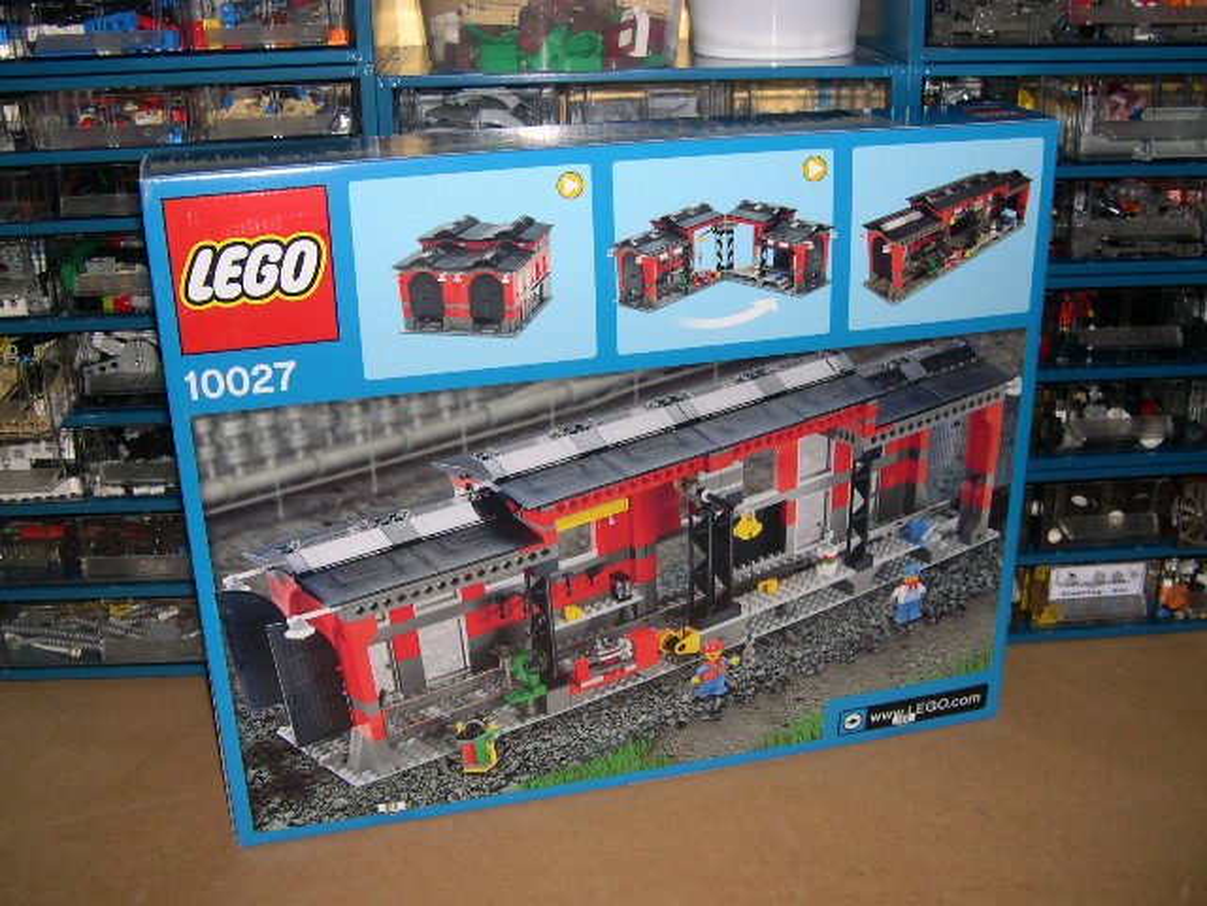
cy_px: 453
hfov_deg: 49.0
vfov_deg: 37.7
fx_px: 1325
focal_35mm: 38
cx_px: 604
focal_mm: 8
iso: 100
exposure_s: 1/60
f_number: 2.8
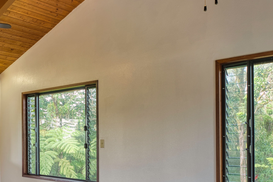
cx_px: 99
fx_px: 340
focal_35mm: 45
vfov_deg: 29.6
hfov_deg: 43.3
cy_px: 134
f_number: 4
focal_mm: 14.6
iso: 50
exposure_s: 1/30
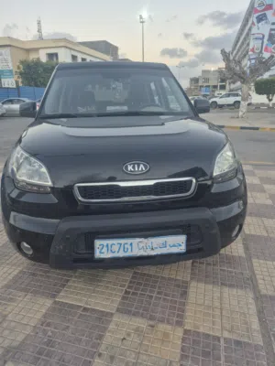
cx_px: 138
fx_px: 244
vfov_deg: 73.9
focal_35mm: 23
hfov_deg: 58.9
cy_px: 183
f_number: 1.8
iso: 64
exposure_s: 1/100
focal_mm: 5.4
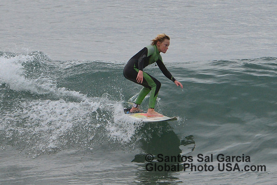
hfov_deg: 3.7
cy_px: 92
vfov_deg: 2.5
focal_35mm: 550
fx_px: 4233
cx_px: 138
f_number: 13
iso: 1000
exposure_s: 1/500
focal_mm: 550
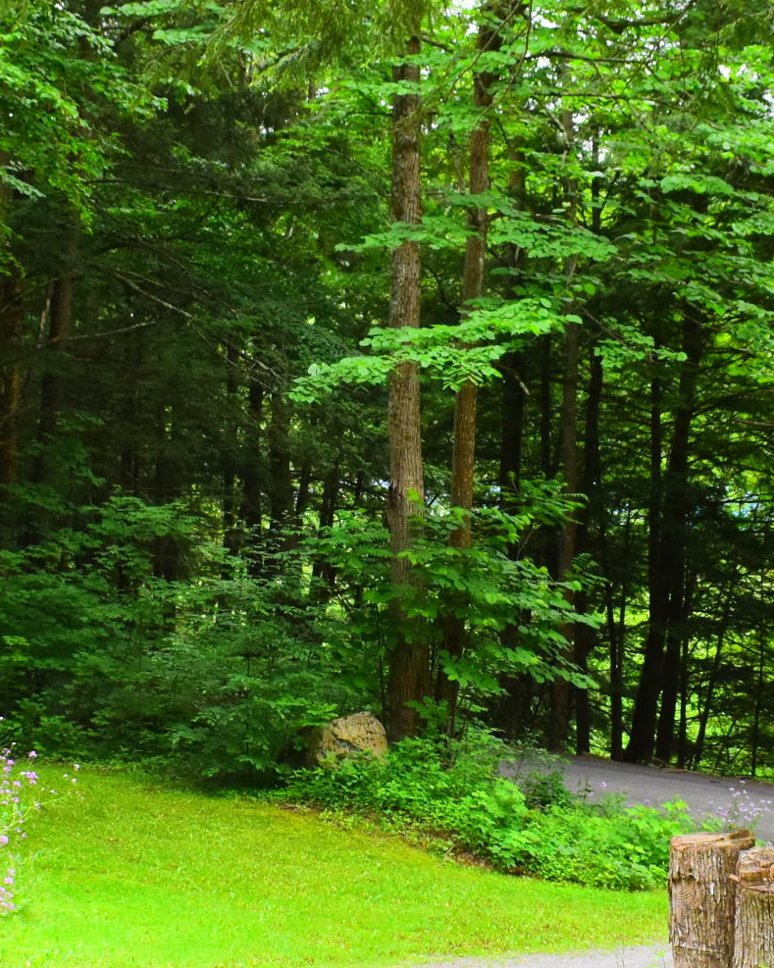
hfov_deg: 15.6
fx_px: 2820
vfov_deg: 19.4
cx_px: 370
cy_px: 648
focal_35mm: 98
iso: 400
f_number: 6.3
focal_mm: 23
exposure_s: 1/160
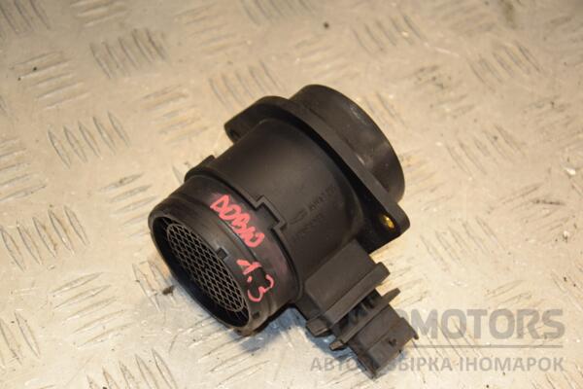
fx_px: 1506
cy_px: 194
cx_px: 292
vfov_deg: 14.7
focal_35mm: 93
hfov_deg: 21.9
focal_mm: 62
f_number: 5.6
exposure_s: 1/200
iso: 800
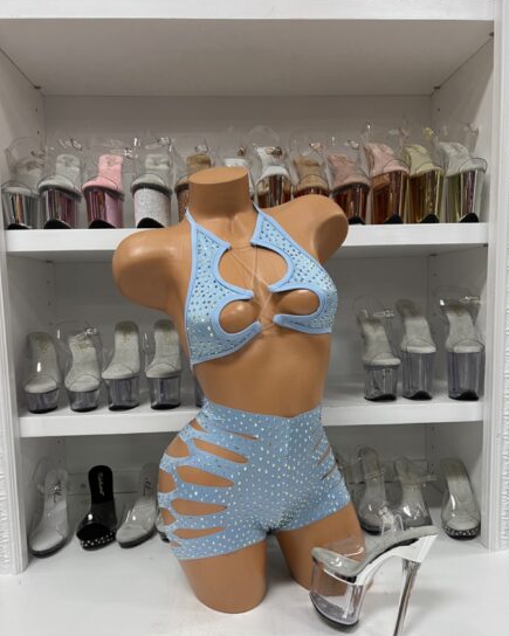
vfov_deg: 62.1
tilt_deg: -5.5
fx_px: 527
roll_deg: +2.2
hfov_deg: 51.5
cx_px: 254
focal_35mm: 28
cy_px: 347
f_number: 1.5
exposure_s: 1/60
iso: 100
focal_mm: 5.7
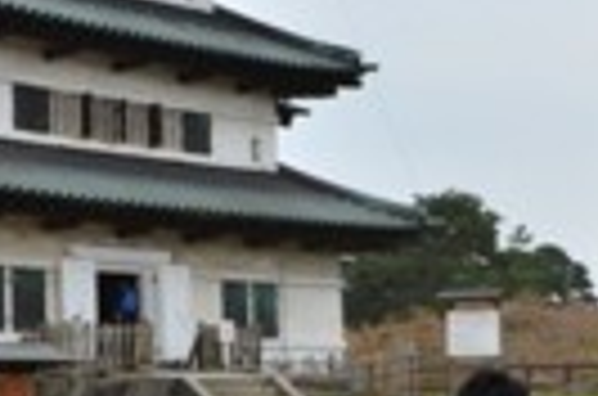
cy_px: 277
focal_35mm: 99
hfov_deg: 20.7
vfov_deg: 13.7
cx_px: 315
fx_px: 1641
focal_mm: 22
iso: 140
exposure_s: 1/500
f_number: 8
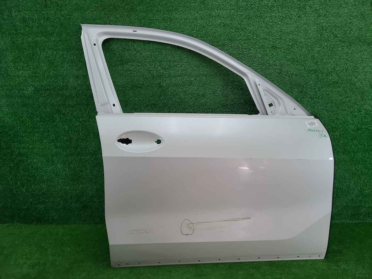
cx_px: 186
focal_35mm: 26
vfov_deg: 53.1
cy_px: 140
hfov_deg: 67.3
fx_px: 279
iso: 81
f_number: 1.8
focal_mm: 5.4
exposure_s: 1/100
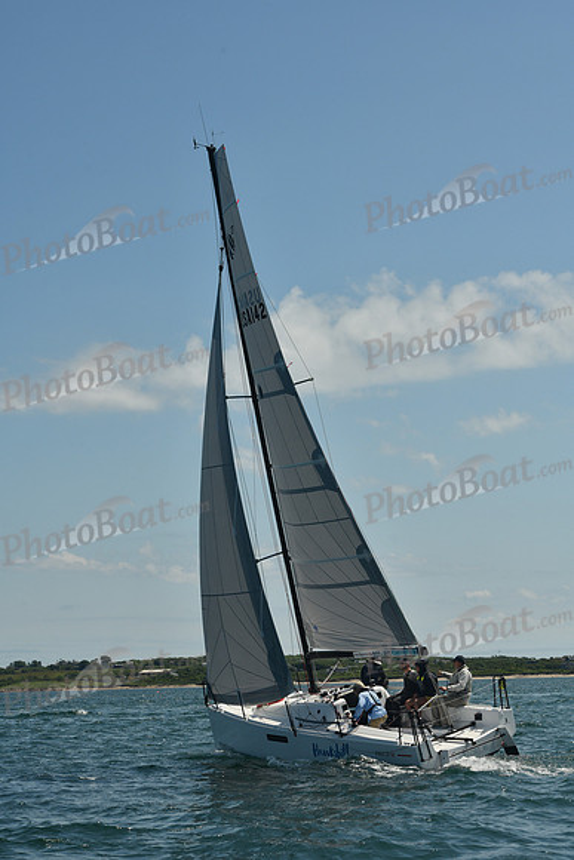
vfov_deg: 27.0
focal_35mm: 75
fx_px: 1793
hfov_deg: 18.2
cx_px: 287
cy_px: 430
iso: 320
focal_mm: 75
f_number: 10
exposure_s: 1/640
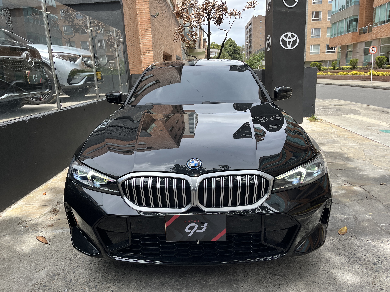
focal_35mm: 26
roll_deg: +2.8
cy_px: 146
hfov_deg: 67.3
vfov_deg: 53.1
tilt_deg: -14.1
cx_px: 195
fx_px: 293
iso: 50
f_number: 1.6
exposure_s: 1/1086
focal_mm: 5.1
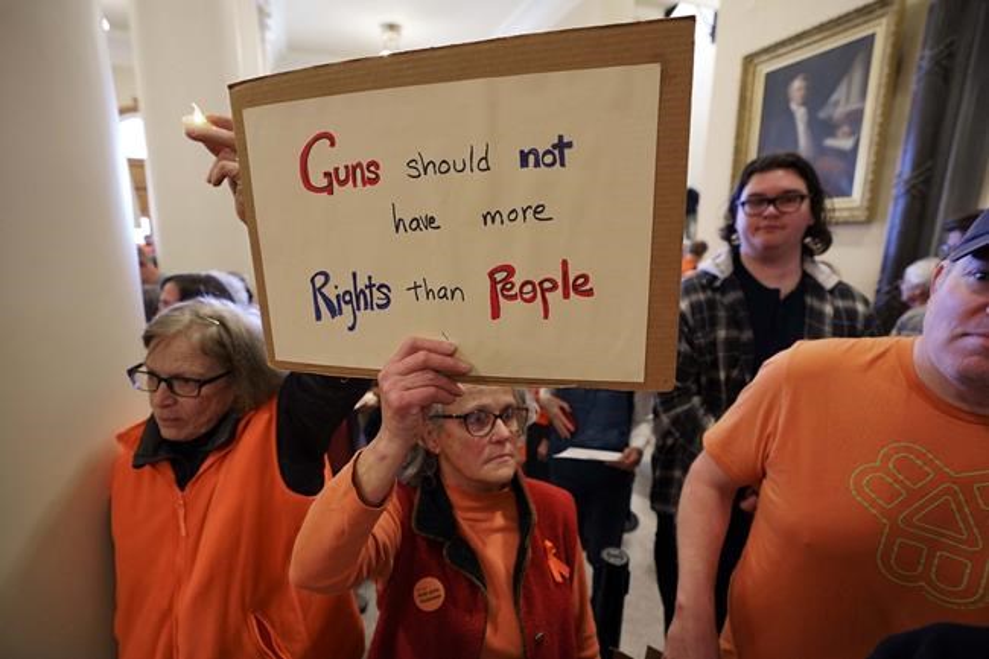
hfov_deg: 96.8
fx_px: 439
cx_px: 494
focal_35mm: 16
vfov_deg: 73.7
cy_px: 330
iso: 1600
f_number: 3.2
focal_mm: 16
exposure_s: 1/30
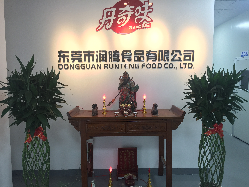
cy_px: 94
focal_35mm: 29
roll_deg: +0.8
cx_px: 124
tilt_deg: -5.0
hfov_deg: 61.7
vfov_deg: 48.2
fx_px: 209
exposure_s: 1/33
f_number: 2.2
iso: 64
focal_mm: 4.15
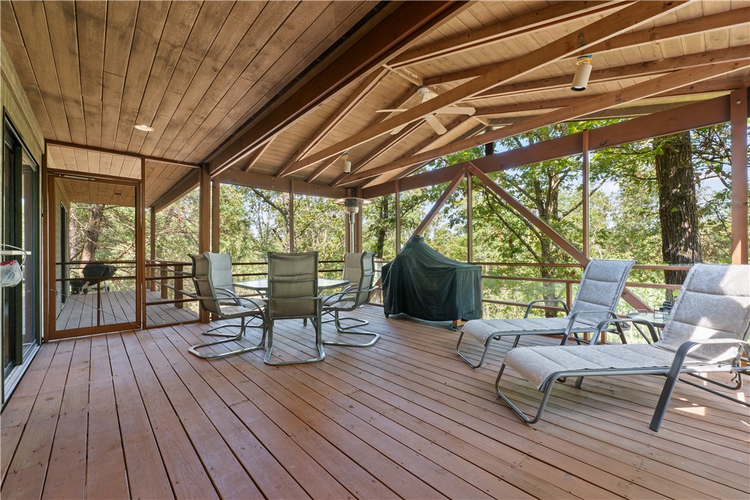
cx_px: 375
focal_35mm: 15
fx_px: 312
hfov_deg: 100.4
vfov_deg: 77.3
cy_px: 250
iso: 400
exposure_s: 1/5
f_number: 8
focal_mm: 15
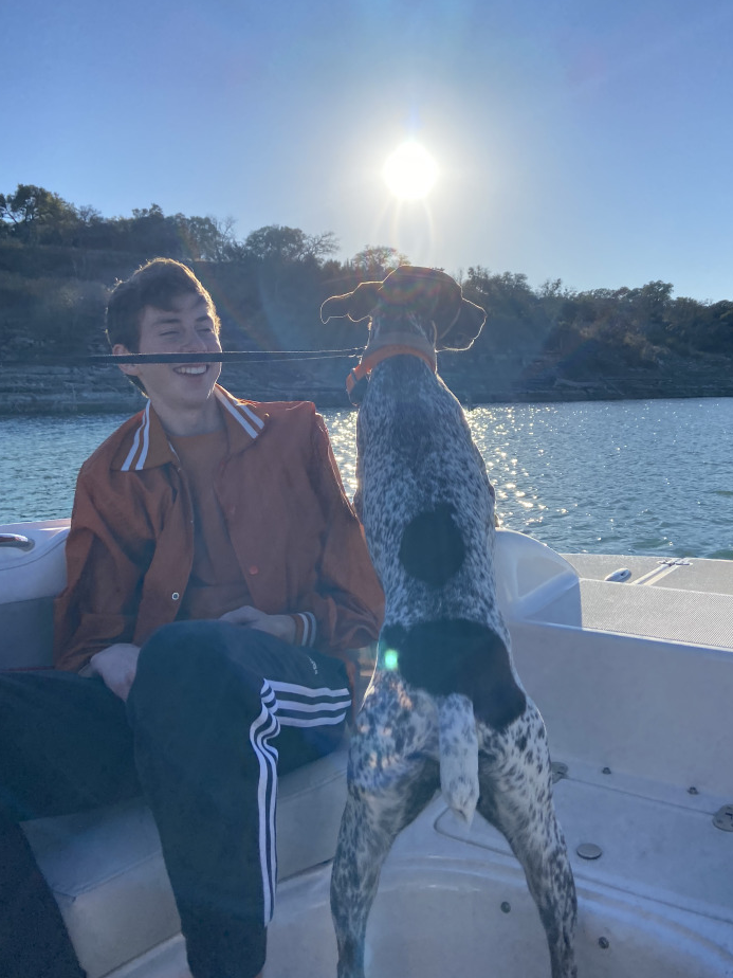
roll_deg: +1.6
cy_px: 424
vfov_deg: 59.7
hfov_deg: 46.7
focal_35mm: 30
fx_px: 847
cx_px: 400
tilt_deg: -0.9
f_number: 1.8
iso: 32
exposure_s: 1/3846
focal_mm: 4.25
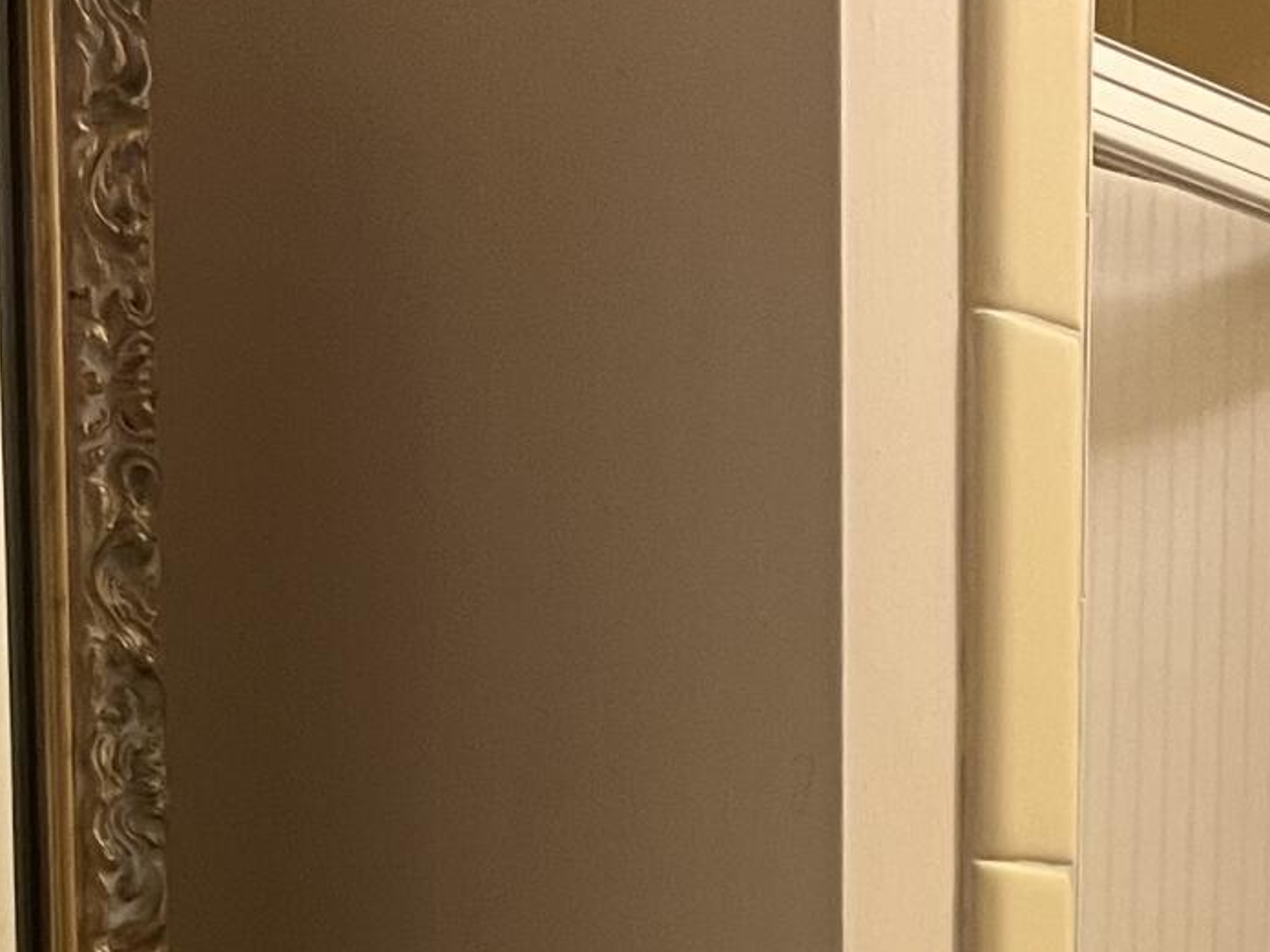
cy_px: 1942
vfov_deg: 11.8
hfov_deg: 17.4
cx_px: 1064
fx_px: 4109
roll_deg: -0.4
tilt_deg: -12.0
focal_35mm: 112
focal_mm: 5.1
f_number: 1.6
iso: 160
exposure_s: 1/60
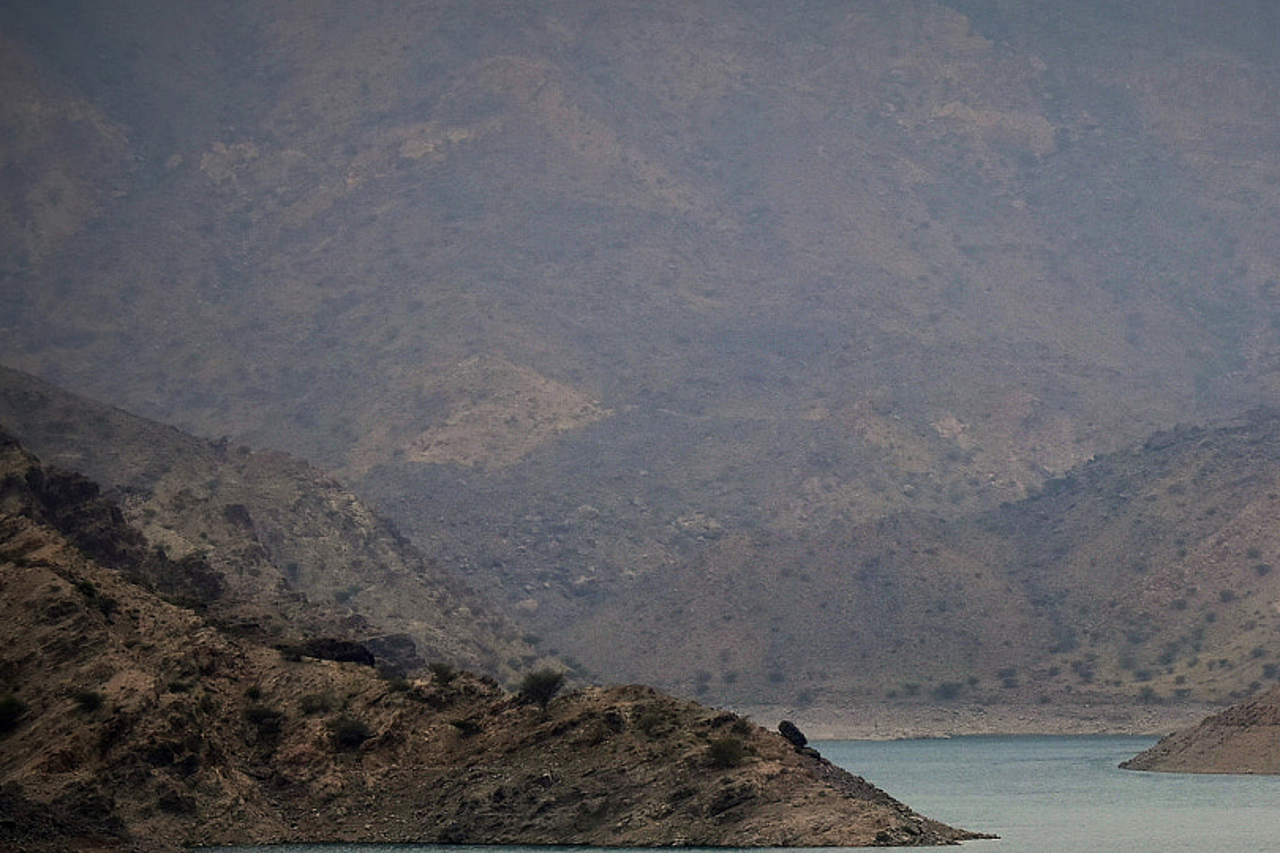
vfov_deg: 8.4
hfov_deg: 12.6
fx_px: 5795
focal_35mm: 163
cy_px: 573
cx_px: 983
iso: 400
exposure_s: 1/320
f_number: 11
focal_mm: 55
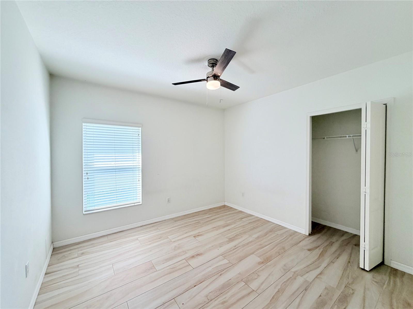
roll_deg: +0.7
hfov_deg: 102.1
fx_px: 167
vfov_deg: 85.7
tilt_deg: -0.8
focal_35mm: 14
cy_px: 154
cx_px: 206
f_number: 2.2
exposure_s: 1/120
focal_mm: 2.22
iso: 100
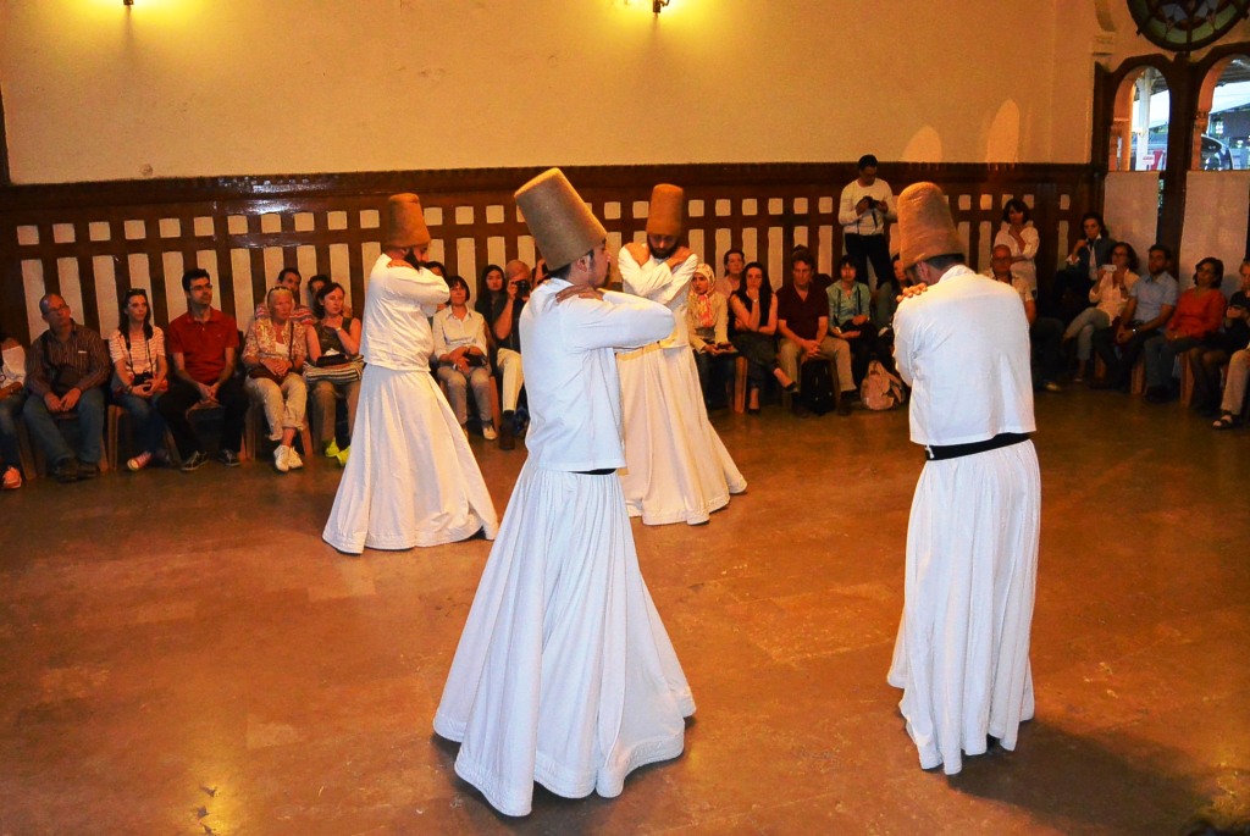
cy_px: 418
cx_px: 625
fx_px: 1008
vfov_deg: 45.1
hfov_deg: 63.6
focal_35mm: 29
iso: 2200
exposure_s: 1/60
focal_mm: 11
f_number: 3.5
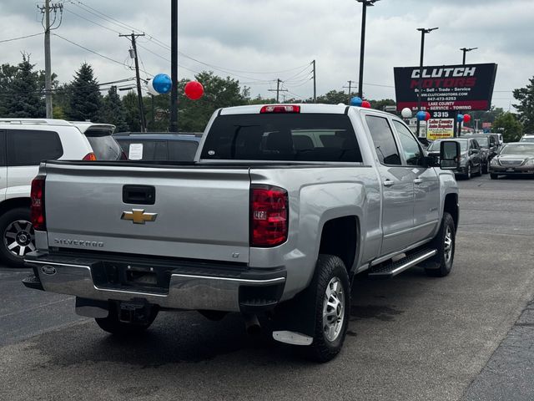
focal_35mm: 48
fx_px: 740
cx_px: 267
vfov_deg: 30.3
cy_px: 200
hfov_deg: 39.7
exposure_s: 1/3817
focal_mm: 6.76
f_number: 1.78
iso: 64
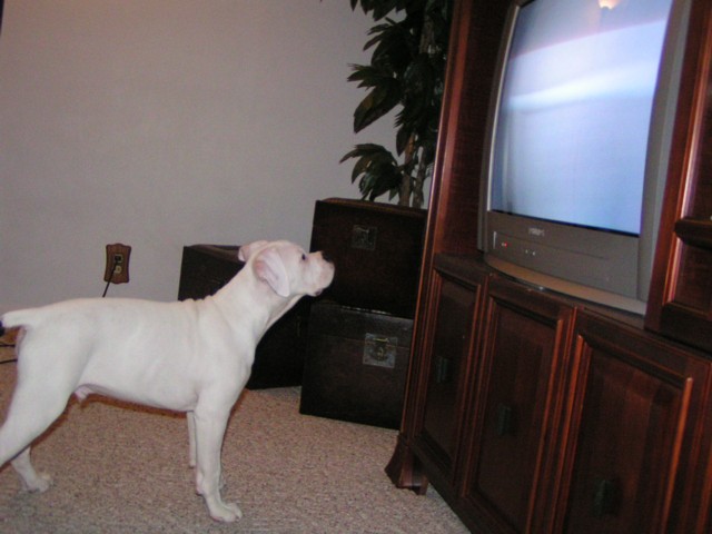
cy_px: 267
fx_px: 802
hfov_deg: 47.9
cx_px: 356
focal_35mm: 39
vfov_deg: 36.8
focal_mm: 6
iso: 200
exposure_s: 1/50
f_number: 2.8
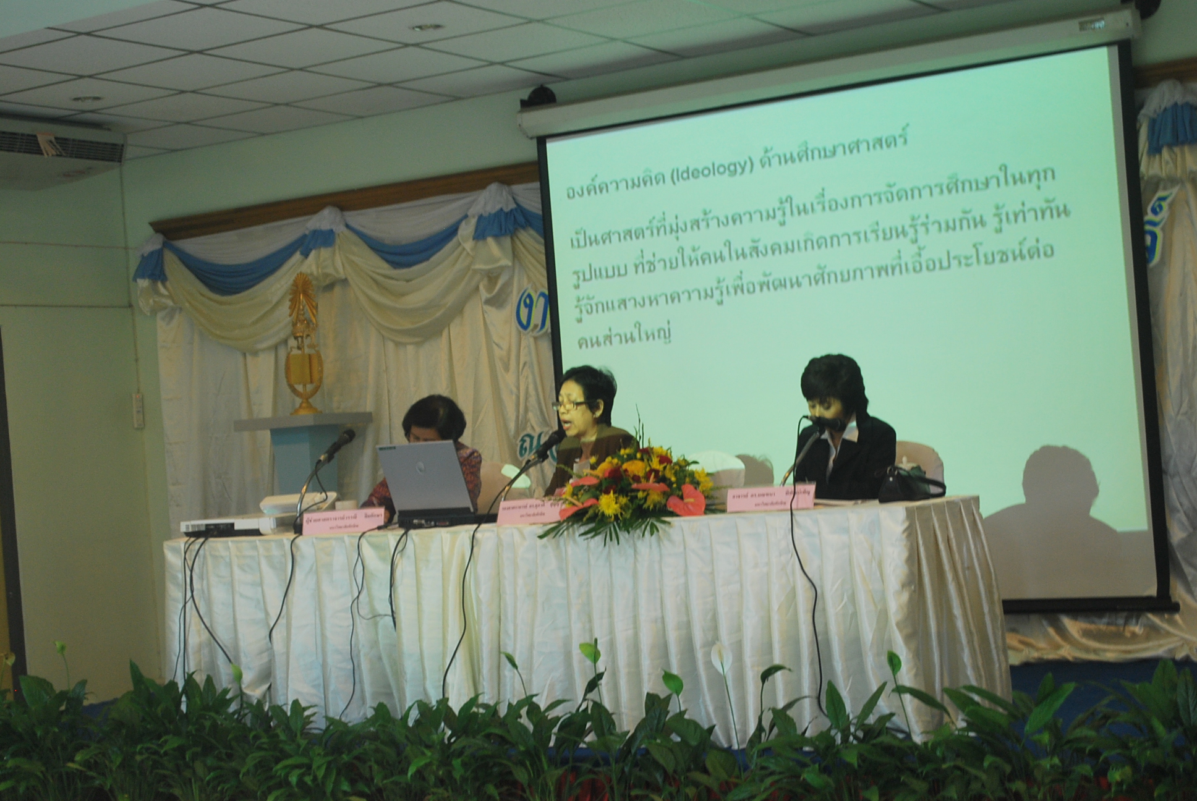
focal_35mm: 60
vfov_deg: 22.7
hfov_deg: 33.4
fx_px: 1997
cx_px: 598
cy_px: 400
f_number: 5.6
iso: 400
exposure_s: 1/8
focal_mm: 40
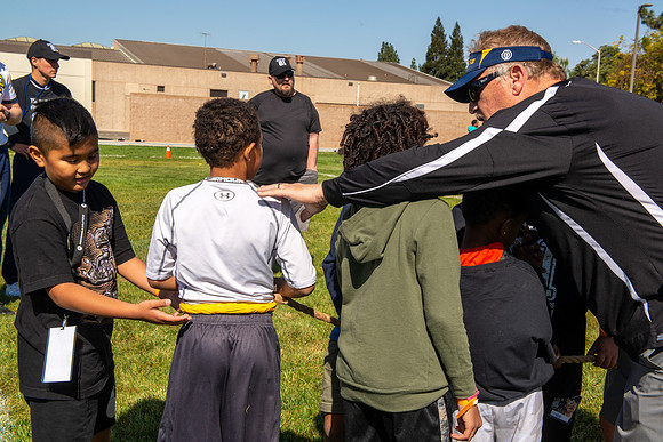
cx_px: 332
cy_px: 221
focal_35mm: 48
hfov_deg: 41.1
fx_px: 884
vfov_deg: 28.1
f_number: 11
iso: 100
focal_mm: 48
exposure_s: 1/125
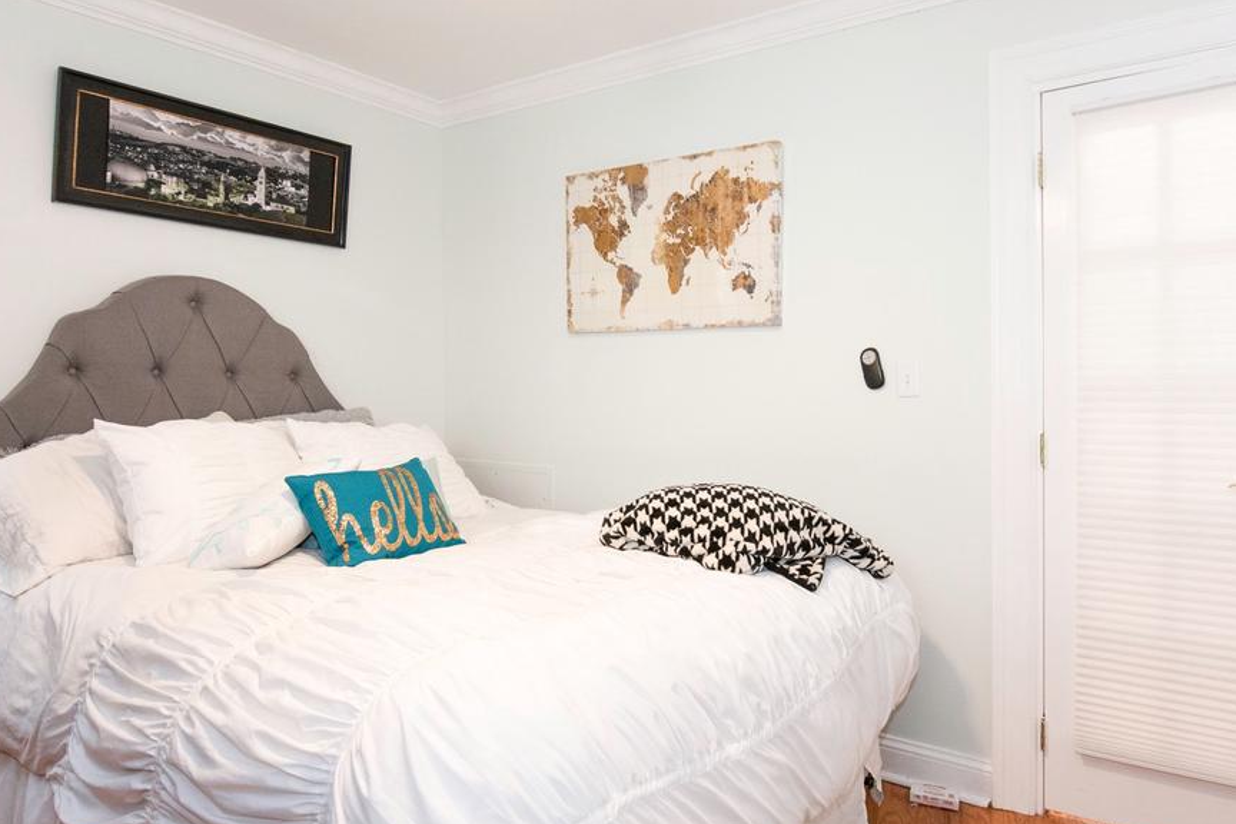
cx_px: 648
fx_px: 858
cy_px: 452
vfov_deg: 51.2
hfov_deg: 71.5
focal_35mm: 25
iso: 1000
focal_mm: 15
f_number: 6.3
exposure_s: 1/60
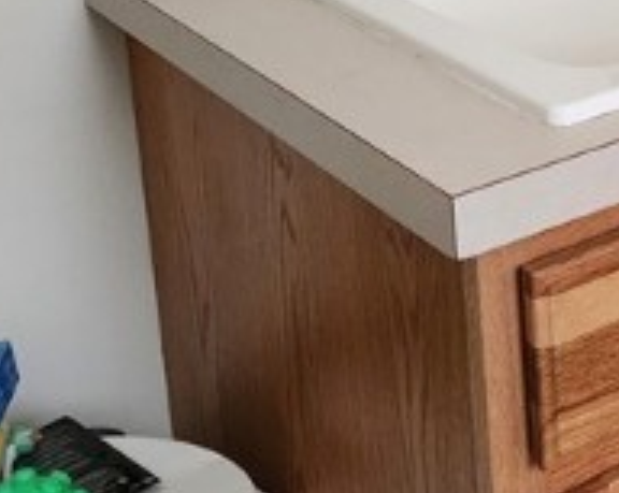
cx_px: 725
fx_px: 1646
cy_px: -174
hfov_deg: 20.1
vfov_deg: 16.0
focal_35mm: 90
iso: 1000
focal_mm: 5.4
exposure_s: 1/120
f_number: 1.8
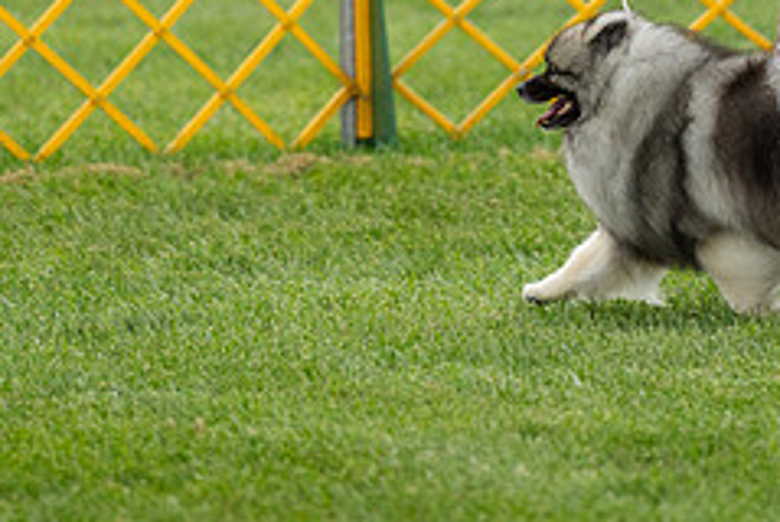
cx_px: 405
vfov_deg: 3.0
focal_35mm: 463
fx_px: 10044
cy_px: -90
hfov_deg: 4.4
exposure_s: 1/640
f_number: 2.8
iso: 640
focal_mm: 191
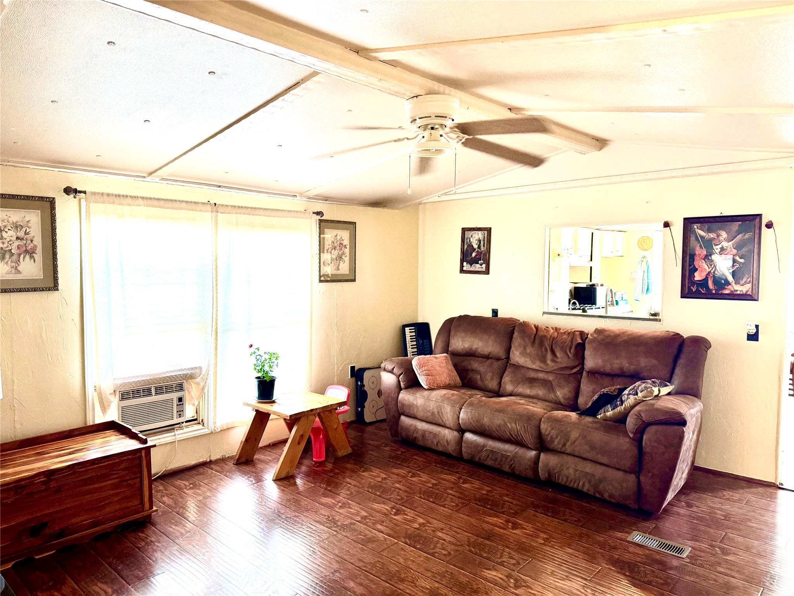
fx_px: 550
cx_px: 397
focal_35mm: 24
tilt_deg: -2.8
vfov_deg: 56.8
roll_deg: +0.1
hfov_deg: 71.6
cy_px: 298
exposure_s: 1/60
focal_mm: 6.76
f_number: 1.78
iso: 250
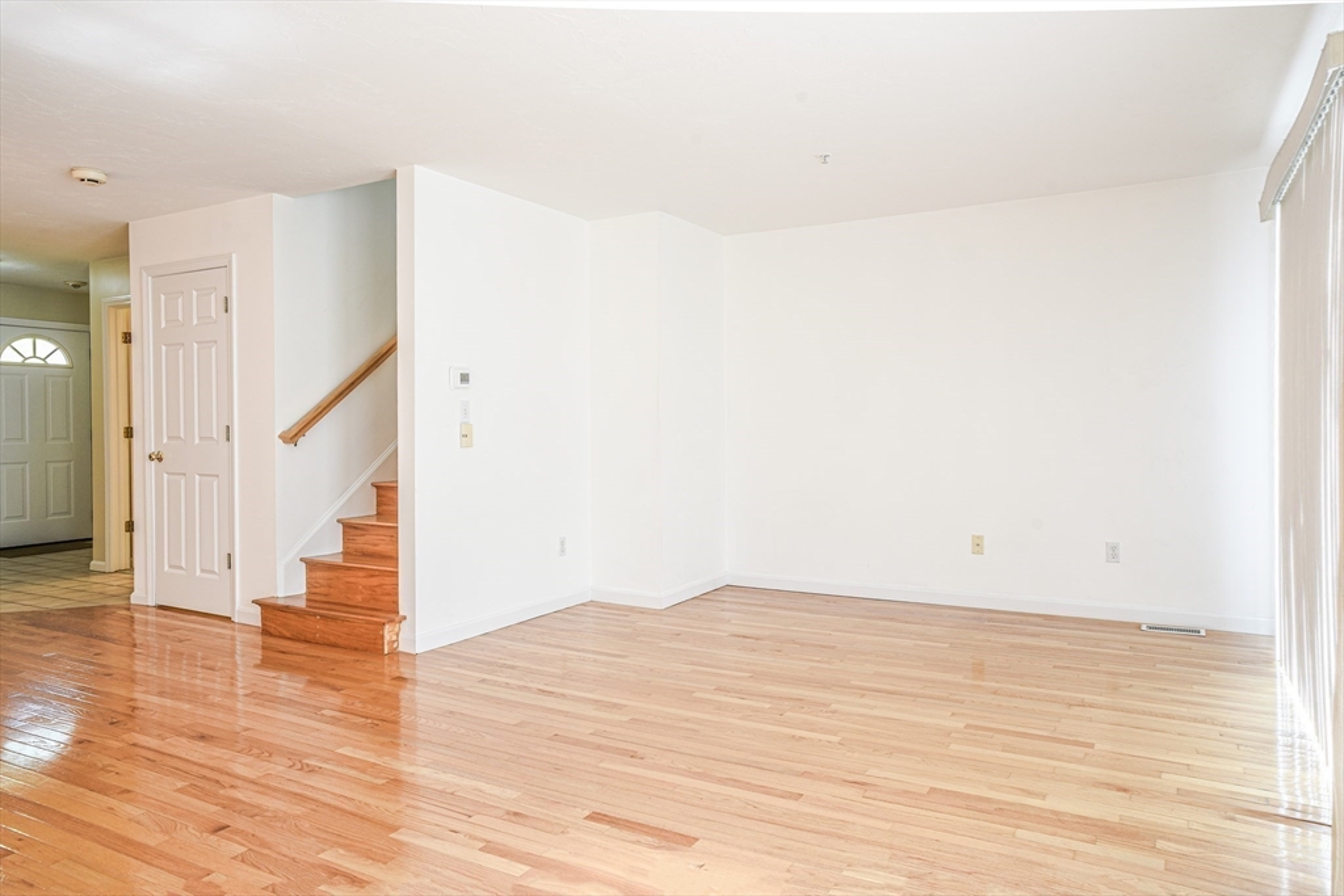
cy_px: 448
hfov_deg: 73.7
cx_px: 672
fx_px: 896
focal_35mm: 24
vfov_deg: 53.1
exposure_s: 1/6
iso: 200
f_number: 8
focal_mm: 24
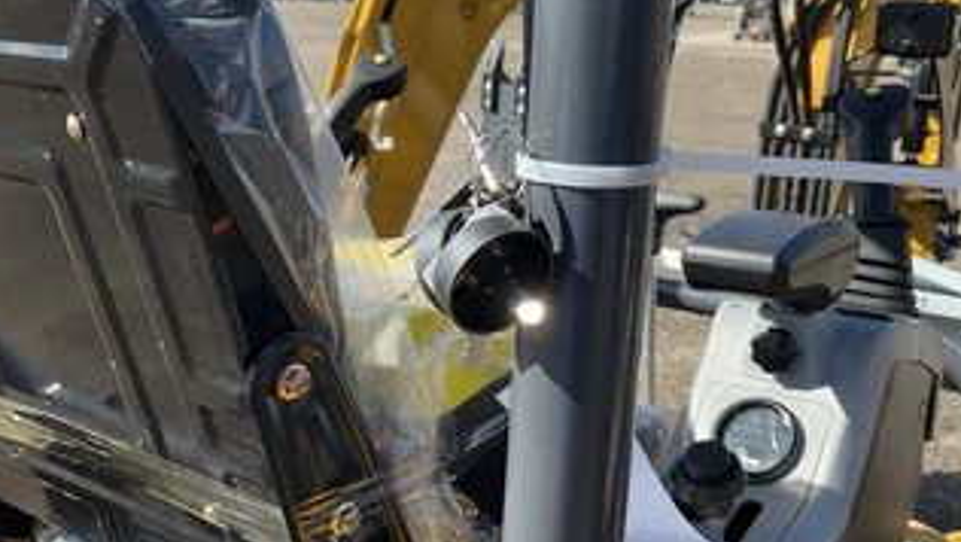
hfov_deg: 50.1
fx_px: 1020
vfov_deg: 29.7
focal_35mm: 40
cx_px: 578
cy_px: 277
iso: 25
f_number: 1.8
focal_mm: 3
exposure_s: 1/700
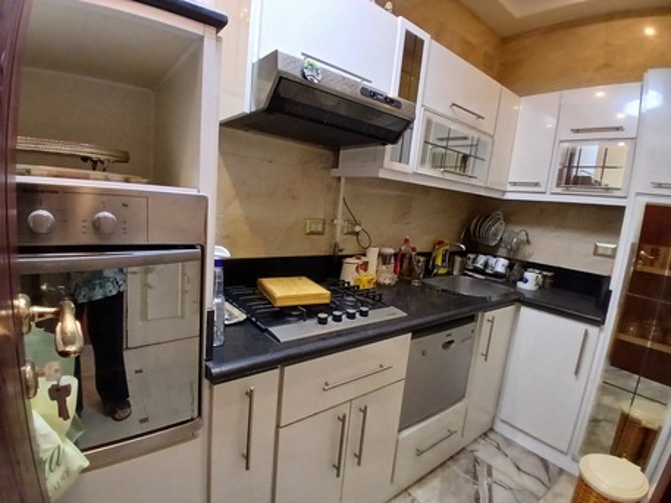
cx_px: 336
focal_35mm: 17
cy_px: 252
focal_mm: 1.4
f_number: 2.2
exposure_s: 1/30
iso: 320
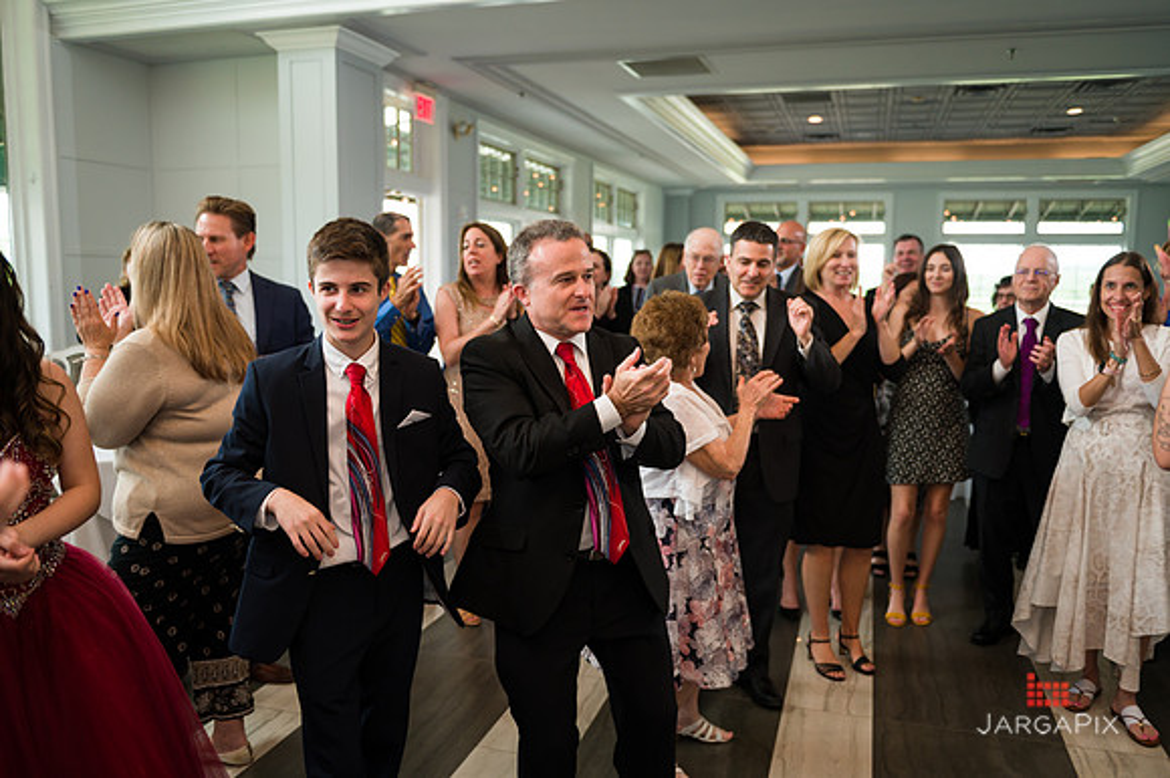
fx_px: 909
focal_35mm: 28
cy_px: 389
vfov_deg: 46.4
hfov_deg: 65.5
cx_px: 585
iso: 400
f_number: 3.2
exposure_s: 1/200
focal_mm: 28
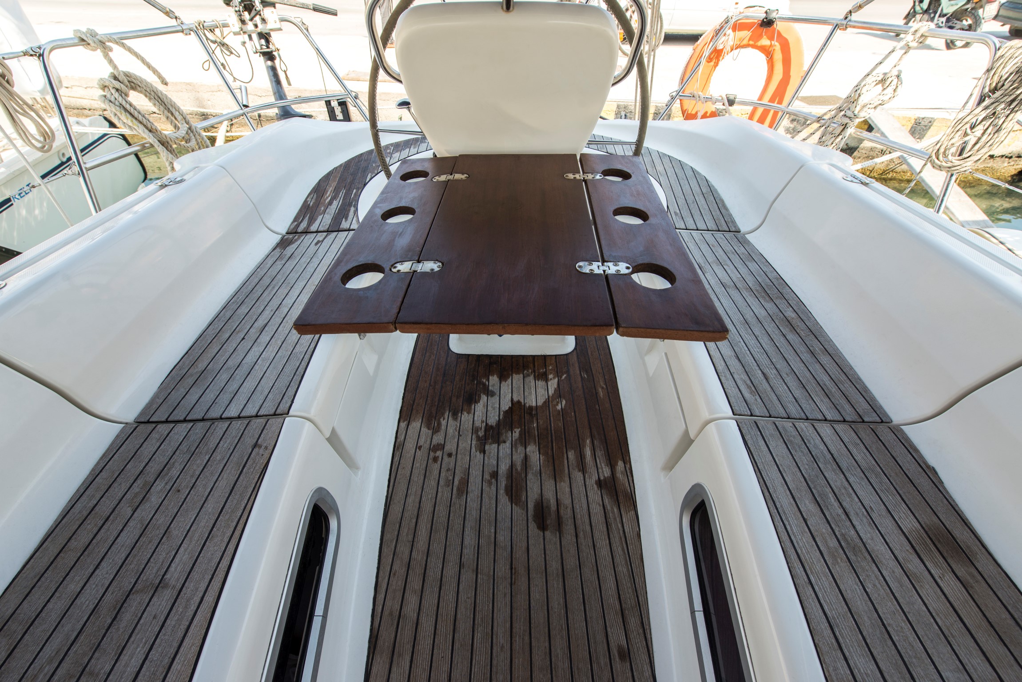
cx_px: 511
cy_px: 341
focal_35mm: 14
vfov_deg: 81.3
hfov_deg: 104.2
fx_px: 398
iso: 100
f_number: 9
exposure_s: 1/125
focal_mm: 14
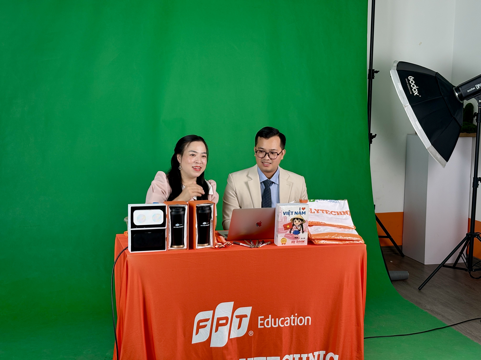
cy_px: 180
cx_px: 240
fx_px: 723
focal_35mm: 52
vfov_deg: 28.0
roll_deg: +0.0
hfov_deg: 36.8
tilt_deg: -8.1
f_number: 1.6
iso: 25
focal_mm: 5.96
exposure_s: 1/50
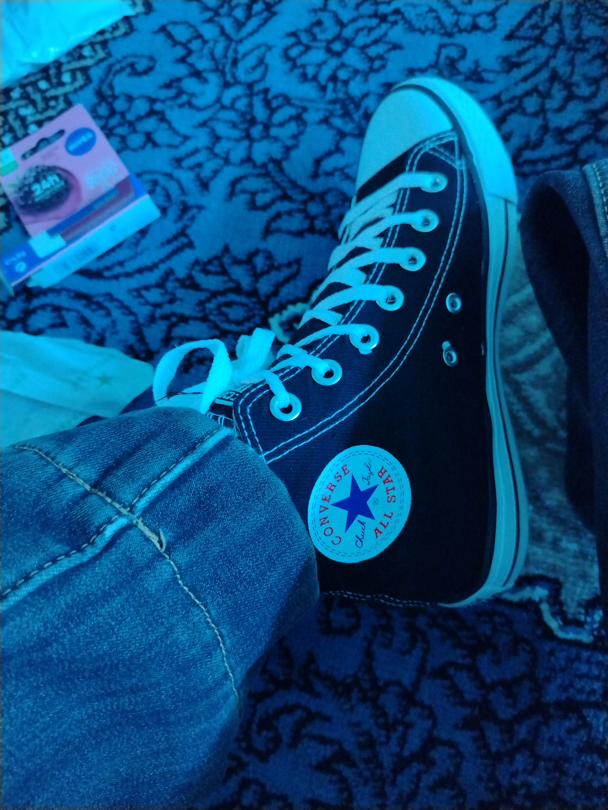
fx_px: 609
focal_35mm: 26
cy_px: 405
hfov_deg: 53.1
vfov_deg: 67.3
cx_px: 304
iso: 1000
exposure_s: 1/25
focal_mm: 5.25
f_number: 1.75
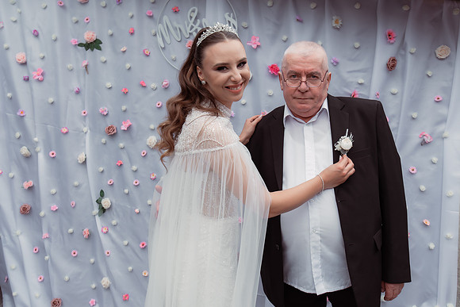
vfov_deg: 43.6
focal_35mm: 30
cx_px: 230
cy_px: 154
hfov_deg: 61.9
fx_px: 383
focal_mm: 30
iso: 200
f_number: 4
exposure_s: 1/400
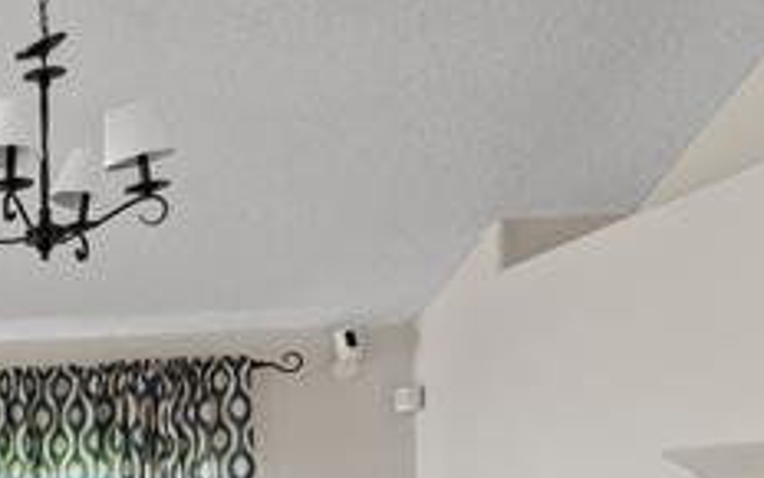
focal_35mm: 63
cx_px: -629
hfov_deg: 21.1
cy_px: 641
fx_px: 1312
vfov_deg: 18.9
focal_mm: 14
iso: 160
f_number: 11
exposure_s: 1/2.5
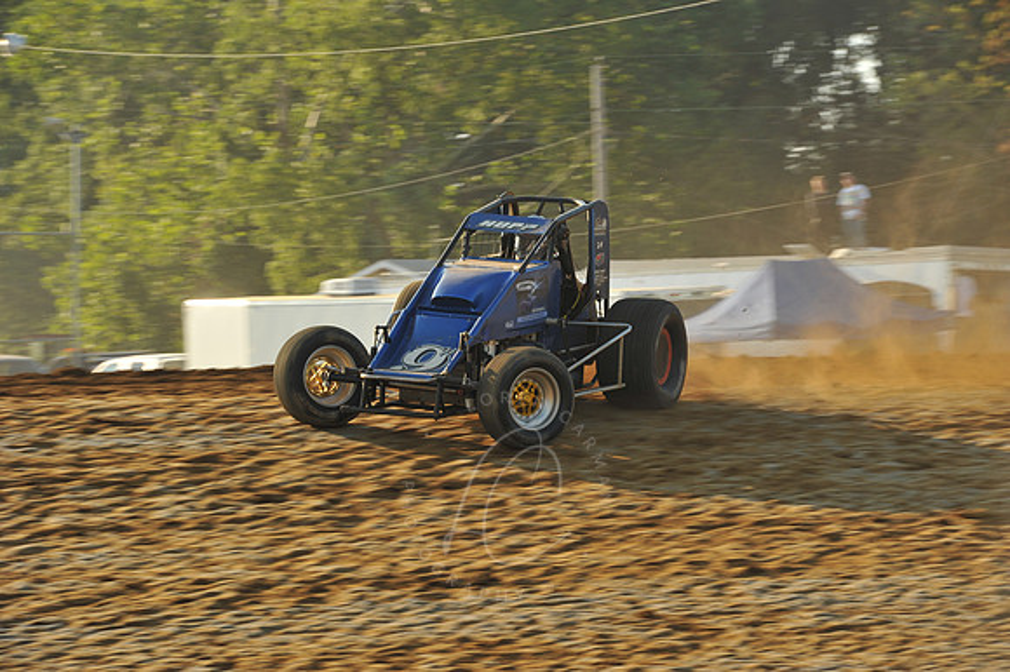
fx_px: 5047
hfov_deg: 11.4
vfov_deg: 7.6
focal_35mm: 180
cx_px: 505
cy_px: 336
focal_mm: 180
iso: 400
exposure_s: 1/320
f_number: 9
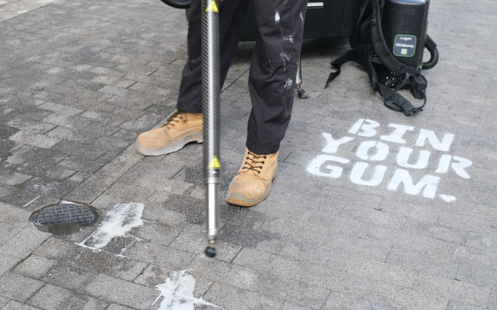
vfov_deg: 23.5
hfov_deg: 36.9
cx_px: 250
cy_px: 156
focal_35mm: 55
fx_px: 745
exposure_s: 1/75
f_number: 5.6
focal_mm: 35.3
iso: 320
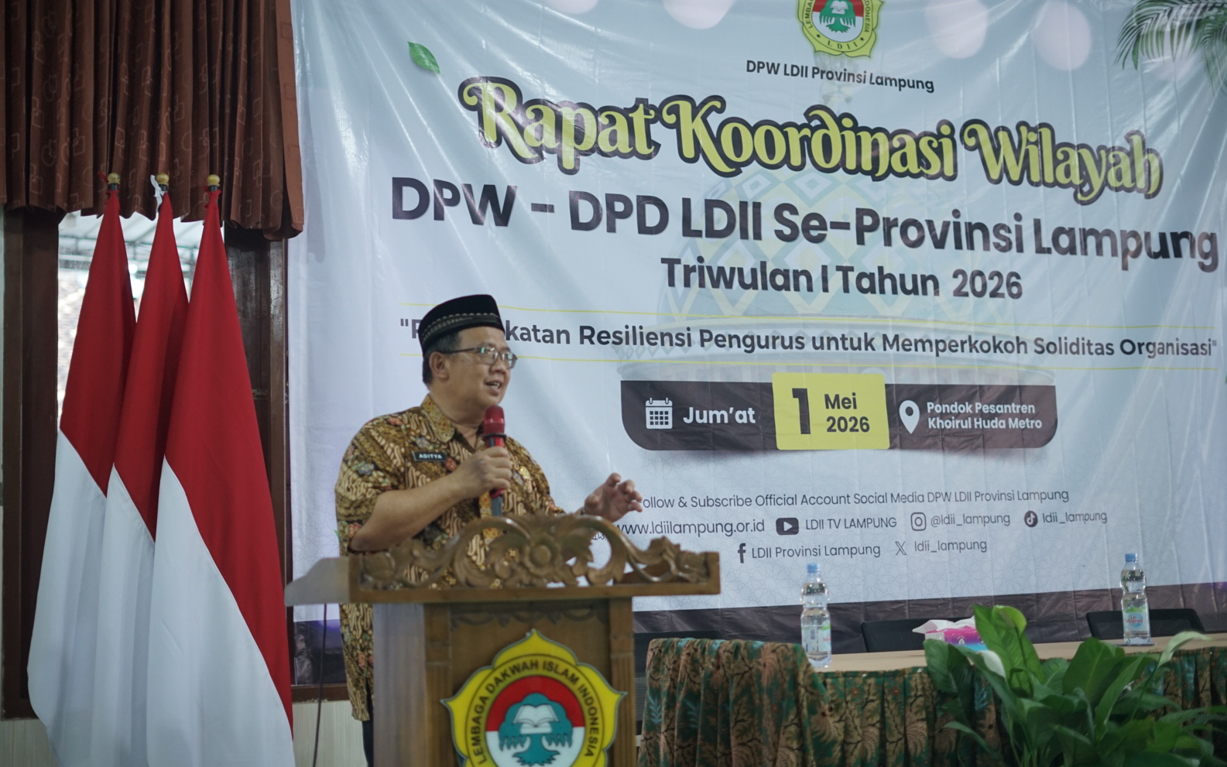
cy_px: 363
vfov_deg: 24.9
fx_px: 1739
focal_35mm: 52
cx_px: 604
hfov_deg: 38.9
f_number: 2
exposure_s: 1/200
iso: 800
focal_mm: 50
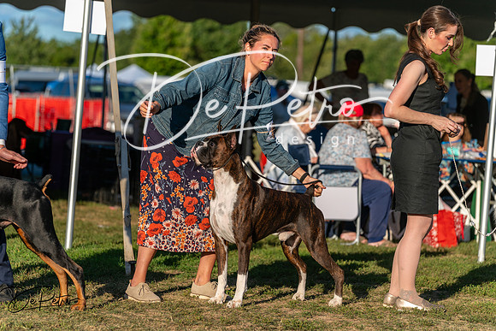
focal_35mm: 150
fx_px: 2067
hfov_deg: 13.7
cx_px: 248
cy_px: 166
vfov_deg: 9.2
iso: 125
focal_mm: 150
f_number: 4.5
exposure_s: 1/1250
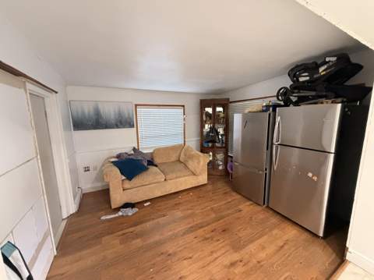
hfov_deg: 102.1
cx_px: 187
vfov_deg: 85.6
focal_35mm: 14
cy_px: 140
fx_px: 151
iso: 640
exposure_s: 1/60
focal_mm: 2.22
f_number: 2.2
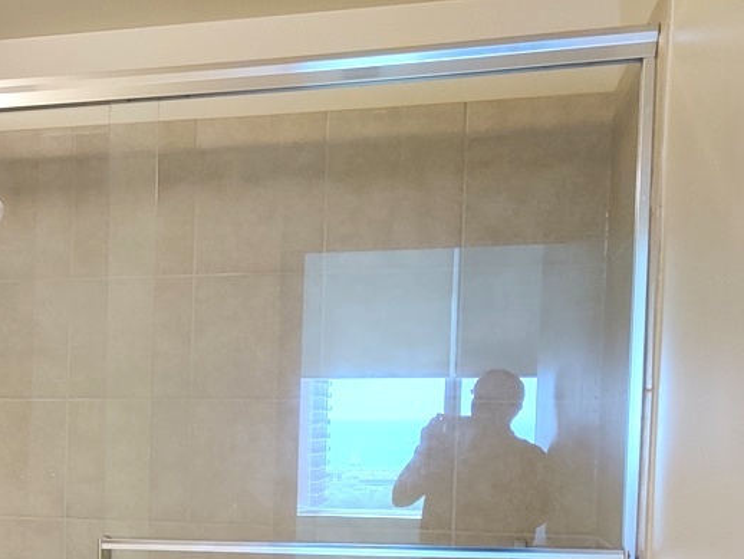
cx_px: -141
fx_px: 1613
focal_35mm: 75
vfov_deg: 19.3
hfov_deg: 23.8
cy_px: 487
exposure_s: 1/100
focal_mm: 4.75
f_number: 1.65
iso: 125
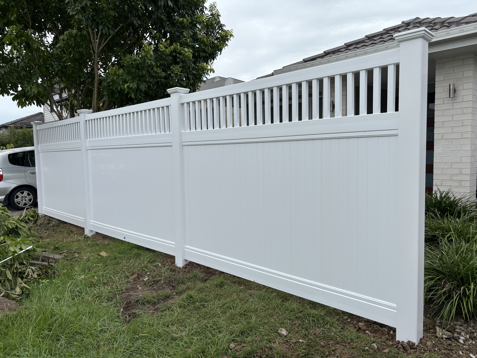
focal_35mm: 26
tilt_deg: -3.2
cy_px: 179
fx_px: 358
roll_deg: +1.1
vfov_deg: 53.1
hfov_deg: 67.3
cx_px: 238
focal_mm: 5.96
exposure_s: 1/4082
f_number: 1.6
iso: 50
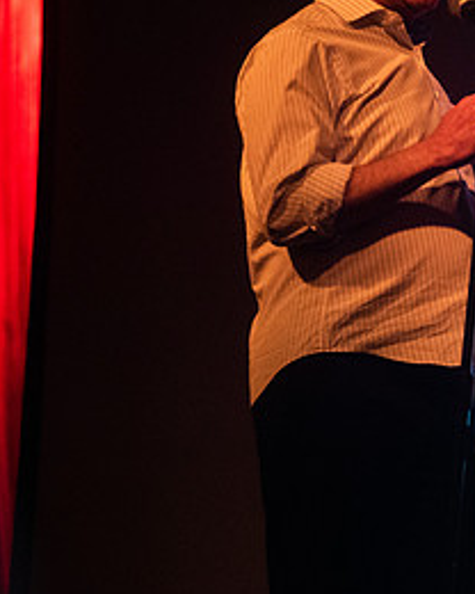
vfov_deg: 7.9
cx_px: 530
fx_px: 4270
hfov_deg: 6.3
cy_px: 168
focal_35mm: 243
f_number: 3.2
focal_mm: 116
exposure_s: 1/160
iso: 3200
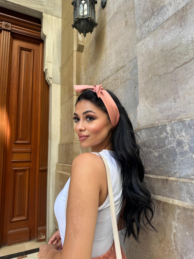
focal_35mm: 24
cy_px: 130
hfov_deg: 56.8
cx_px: 97
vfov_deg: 71.6
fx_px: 179
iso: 64
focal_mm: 6.86
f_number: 1.78
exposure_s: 1/209
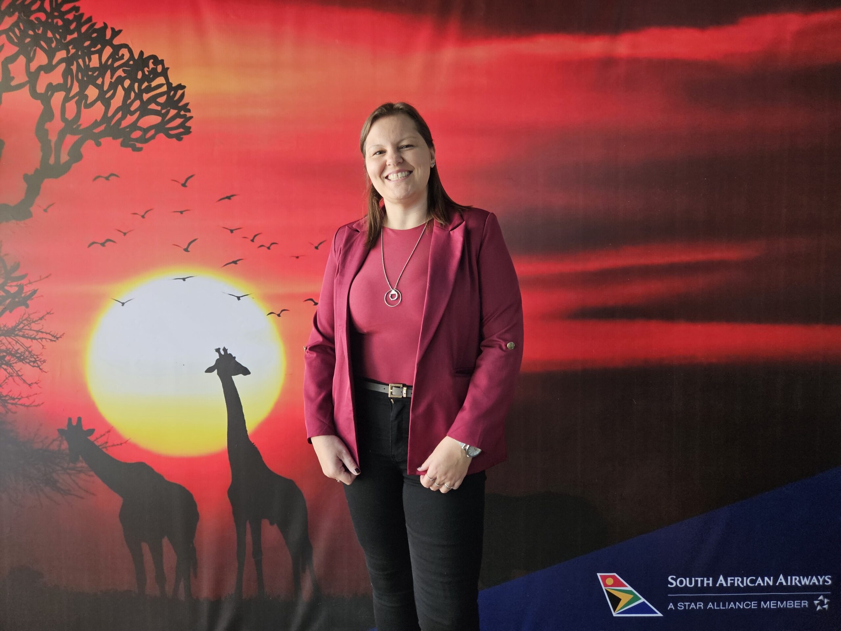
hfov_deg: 73.9
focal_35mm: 23
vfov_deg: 58.9
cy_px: 316
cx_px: 420
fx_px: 559
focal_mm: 5.4
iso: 250
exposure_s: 1/120
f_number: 1.8
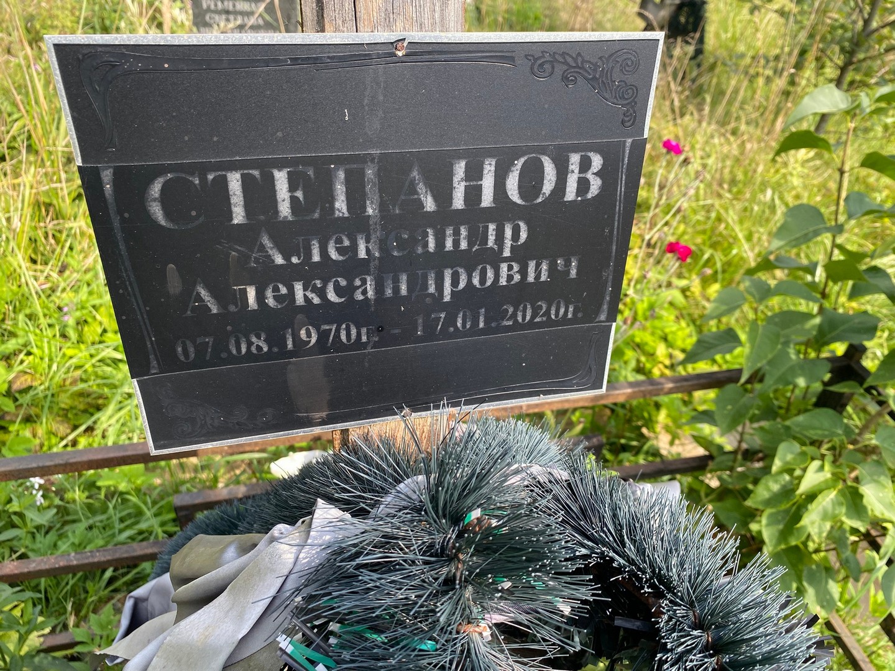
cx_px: 448
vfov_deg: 53.1
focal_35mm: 26
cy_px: 336
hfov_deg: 67.3
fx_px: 672
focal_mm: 4.25
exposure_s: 1/394
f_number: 1.8
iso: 32
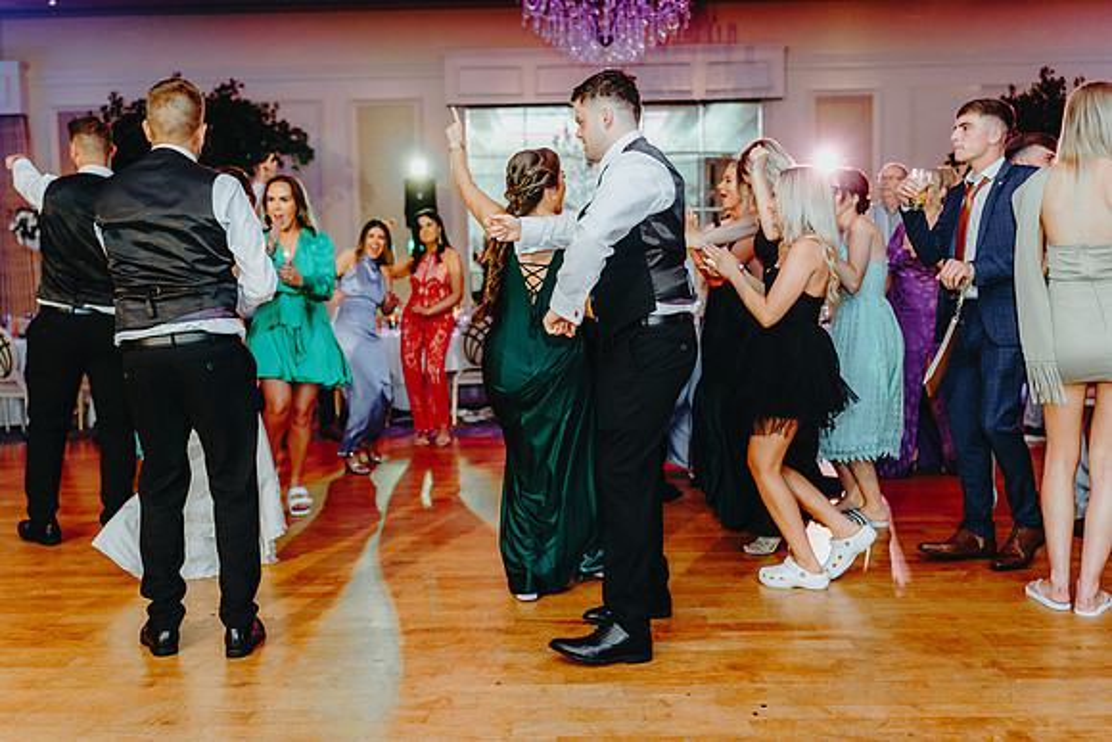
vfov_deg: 37.9
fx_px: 1081
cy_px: 371
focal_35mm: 35
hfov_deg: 54.4
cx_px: 556
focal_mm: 35
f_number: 2
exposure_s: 1/250
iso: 1250
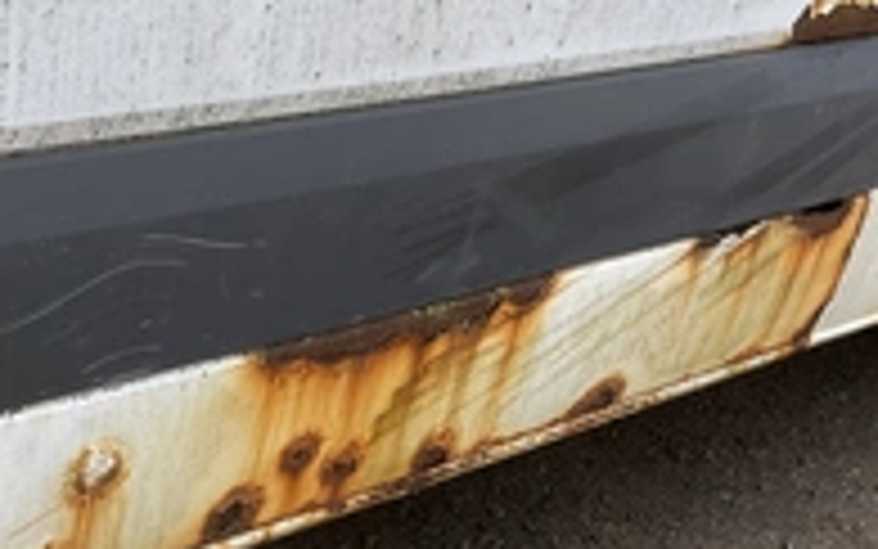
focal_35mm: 63
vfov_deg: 20.6
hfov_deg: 32.4
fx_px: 1508
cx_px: 347
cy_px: 292
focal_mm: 3
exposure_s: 1/739
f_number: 1.8
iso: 25
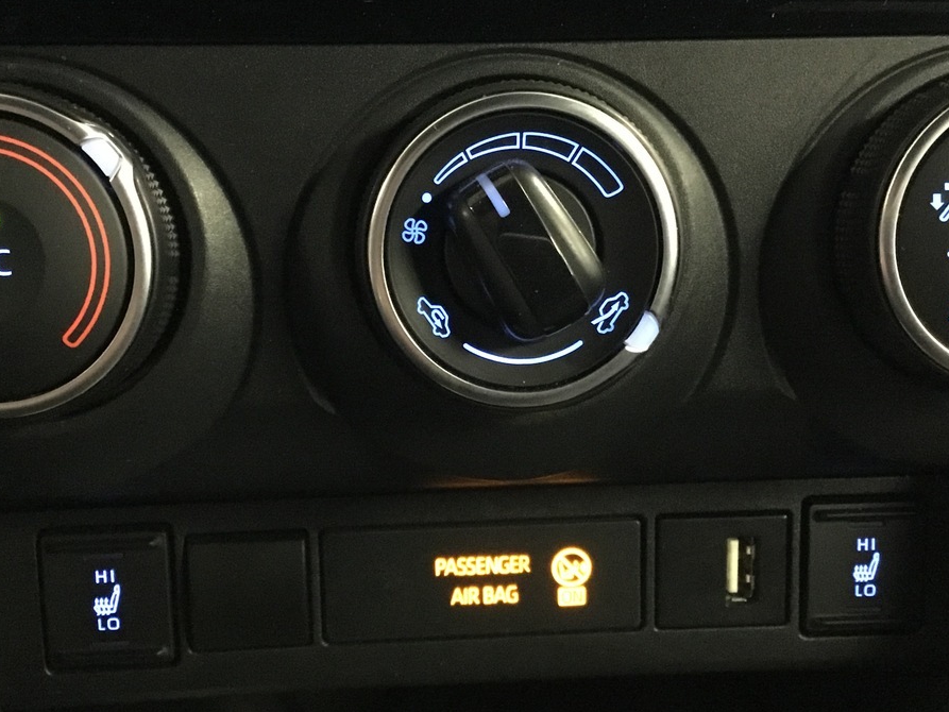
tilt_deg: -32.8
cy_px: 412
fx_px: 1371
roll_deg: -0.1
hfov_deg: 38.2
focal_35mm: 50
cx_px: 465
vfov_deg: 29.1
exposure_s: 1/17
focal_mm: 3.3
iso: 800
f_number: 2.4
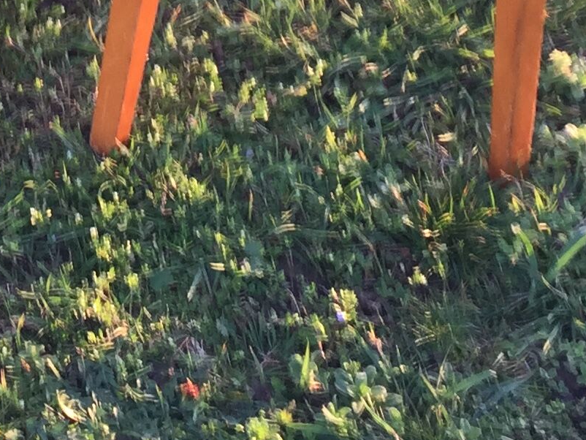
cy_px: -304
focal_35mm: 118
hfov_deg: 16.5
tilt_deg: -31.3
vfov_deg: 11.8
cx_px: 73
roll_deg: -1.6
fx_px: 1998
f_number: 2.2
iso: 32
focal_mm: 4.15
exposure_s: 1/50
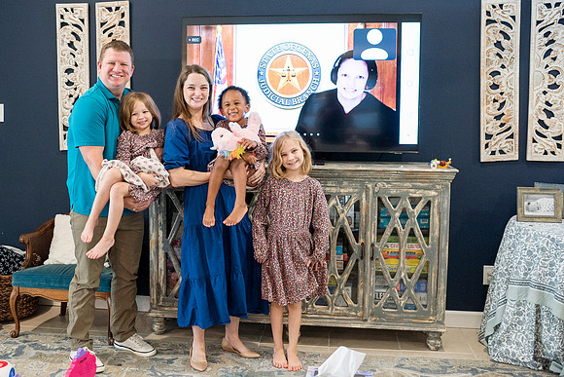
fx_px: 643
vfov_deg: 32.5
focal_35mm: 41
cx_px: 233
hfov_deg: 47.1
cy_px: 156
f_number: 2.8
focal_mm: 35
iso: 1250
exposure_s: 1/160
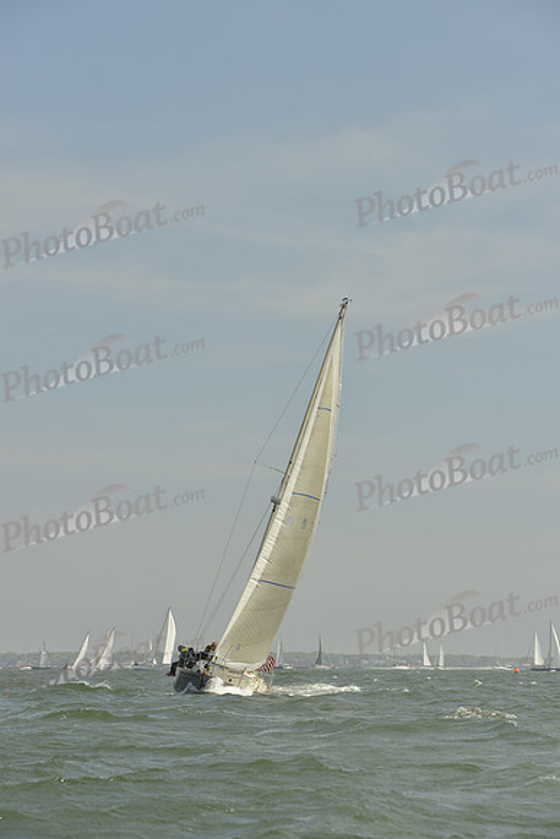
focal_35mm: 102
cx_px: 280
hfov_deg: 13.4
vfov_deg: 20.0
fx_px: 2378
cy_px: 420
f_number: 8
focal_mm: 102
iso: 200
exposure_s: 1/1250
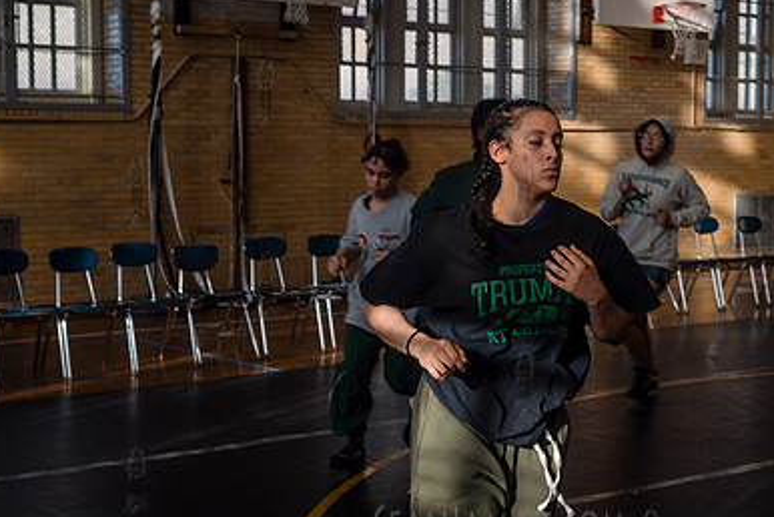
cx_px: 471
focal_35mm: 67
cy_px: 251
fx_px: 1442
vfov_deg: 20.3
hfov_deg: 30.0
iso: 200
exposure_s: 1/250
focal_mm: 35
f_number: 4.5
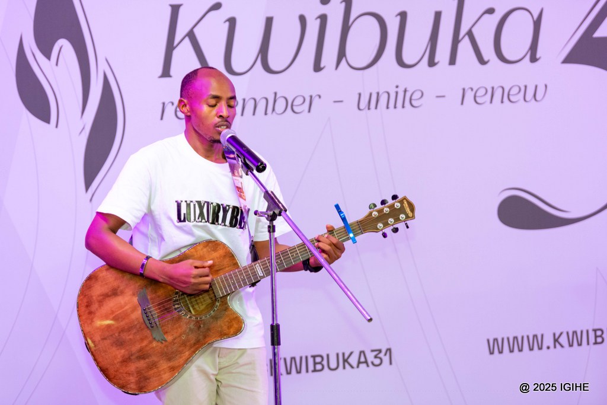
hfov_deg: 15.8
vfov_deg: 10.6
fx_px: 2192
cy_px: 202
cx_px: 304
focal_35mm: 130
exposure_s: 1/80
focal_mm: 130
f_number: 4
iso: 2500
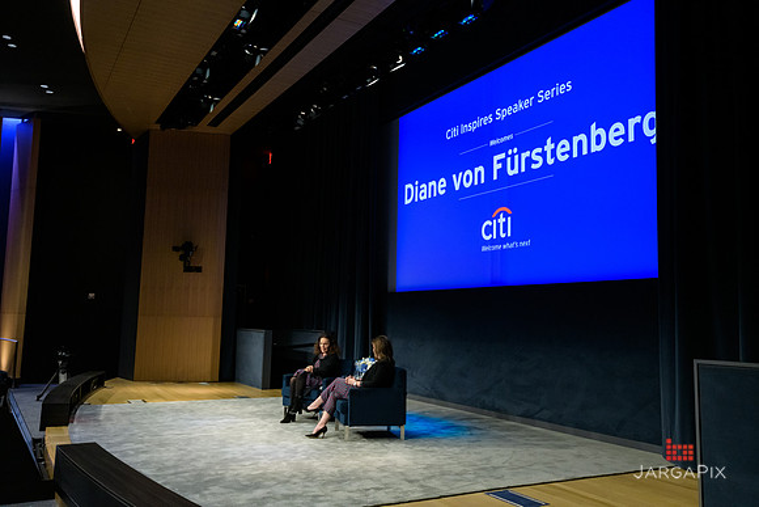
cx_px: 380
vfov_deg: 42.3
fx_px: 654
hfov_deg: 60.3
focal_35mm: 31
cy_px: 254
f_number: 4
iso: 3200
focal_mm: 31
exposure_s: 1/200
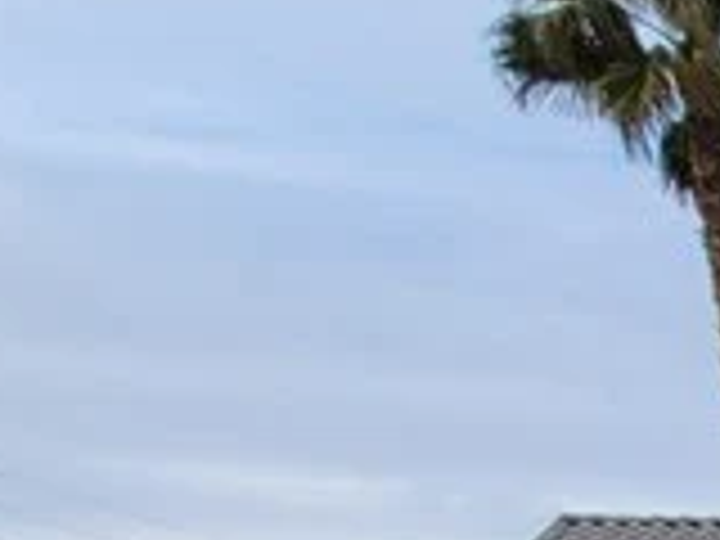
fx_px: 1726
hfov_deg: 12.4
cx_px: 2038
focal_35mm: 83
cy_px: 1413
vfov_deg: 12.5
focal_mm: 2.2
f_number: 2.2
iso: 64
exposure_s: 1/701
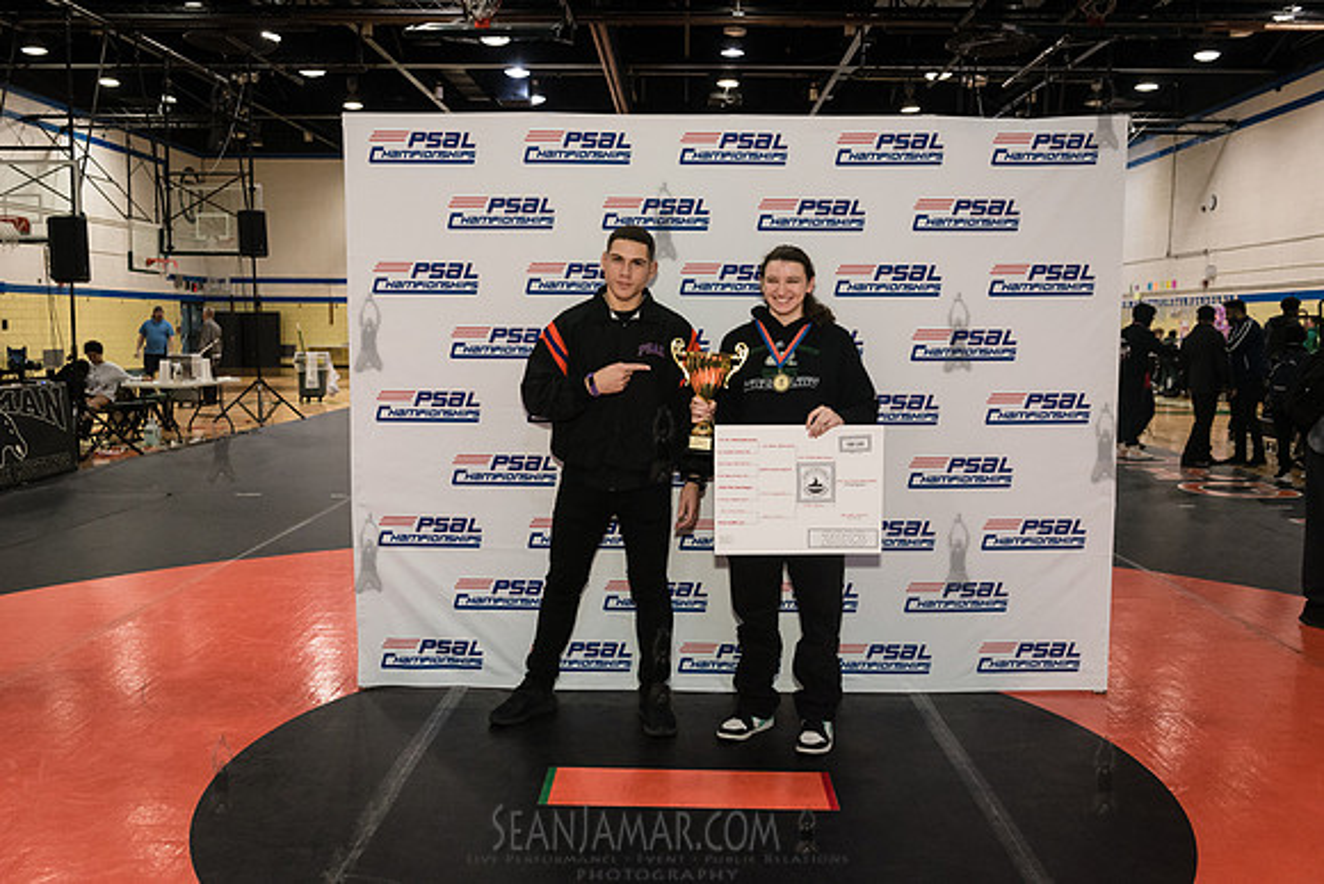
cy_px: 442
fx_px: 1177
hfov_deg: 58.7
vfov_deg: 41.1
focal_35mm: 32
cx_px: 662
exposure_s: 1/160
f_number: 5
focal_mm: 32
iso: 4000
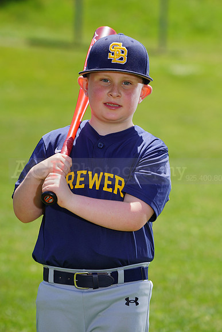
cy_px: 166
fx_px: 2311
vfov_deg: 8.2
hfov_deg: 5.5
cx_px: 111
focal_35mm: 250
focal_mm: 250
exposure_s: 1/250
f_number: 8
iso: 100
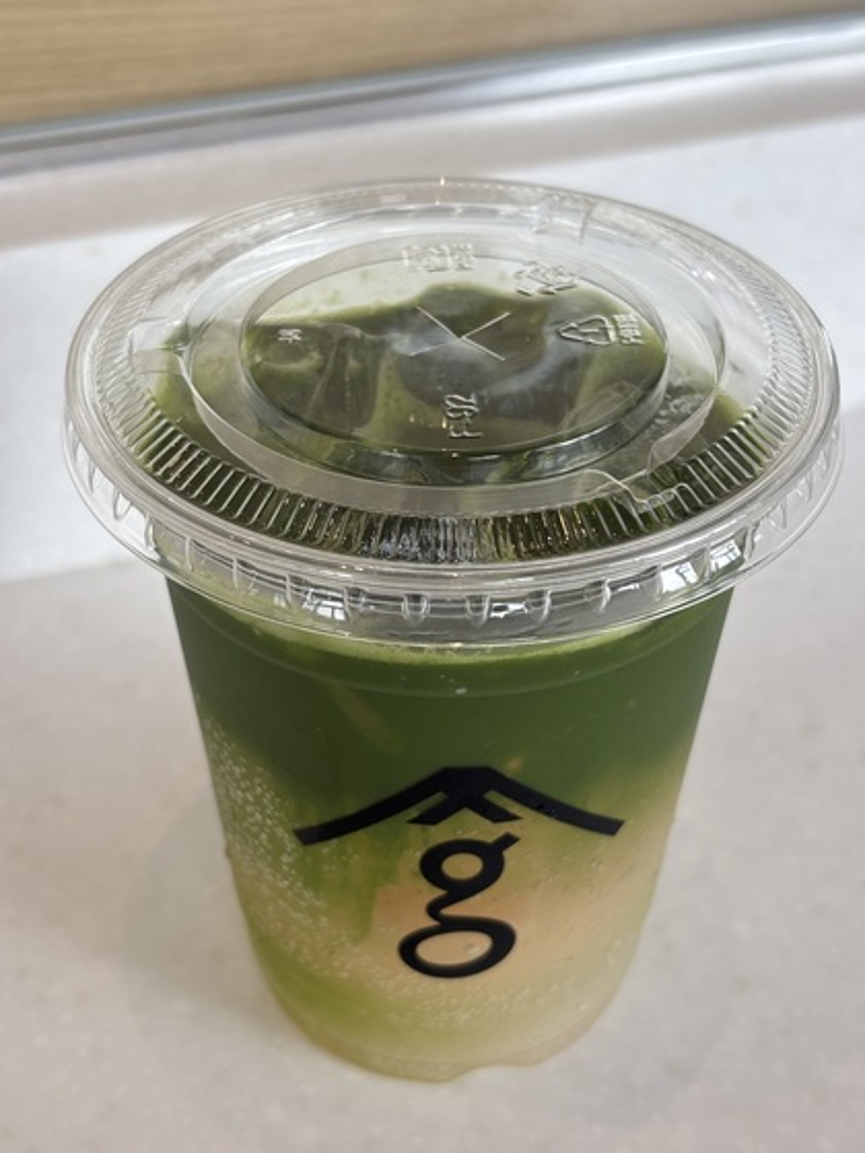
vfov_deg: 36.8
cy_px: 576
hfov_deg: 28.0
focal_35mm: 52
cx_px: 432
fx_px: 1733
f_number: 1.6
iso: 32
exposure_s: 1/284
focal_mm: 5.96
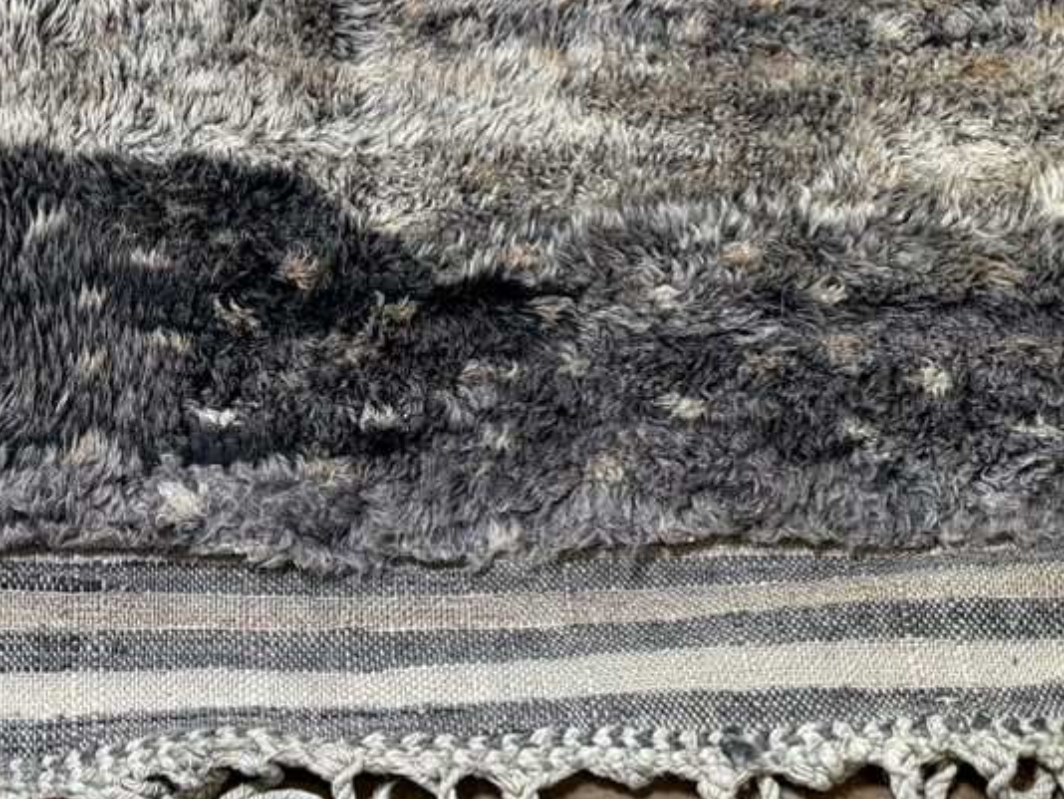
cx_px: 175
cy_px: -365
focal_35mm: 92
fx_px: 2829
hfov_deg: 21.0
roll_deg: -2.7
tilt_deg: -40.9
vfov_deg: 15.0
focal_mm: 6.76
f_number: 1.78
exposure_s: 1/120
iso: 125
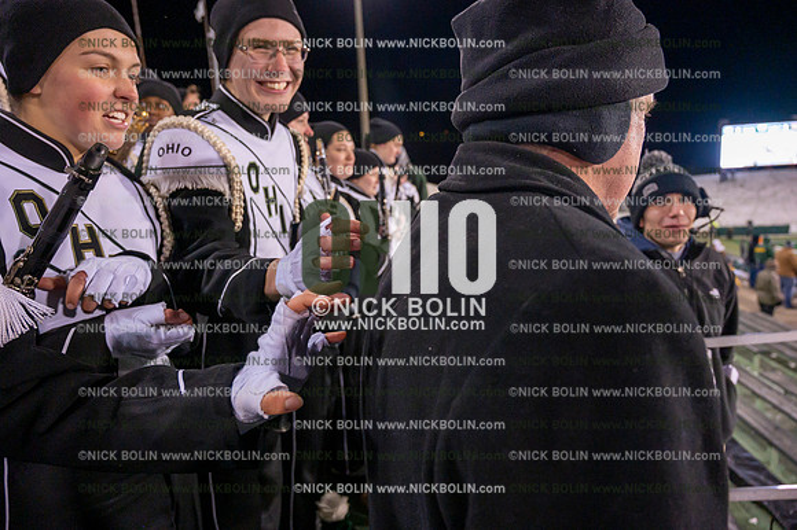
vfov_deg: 53.1
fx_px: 531
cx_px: 398
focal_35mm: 24
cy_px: 265
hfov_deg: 73.8
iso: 5000
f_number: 4.5
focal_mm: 24
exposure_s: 1/640
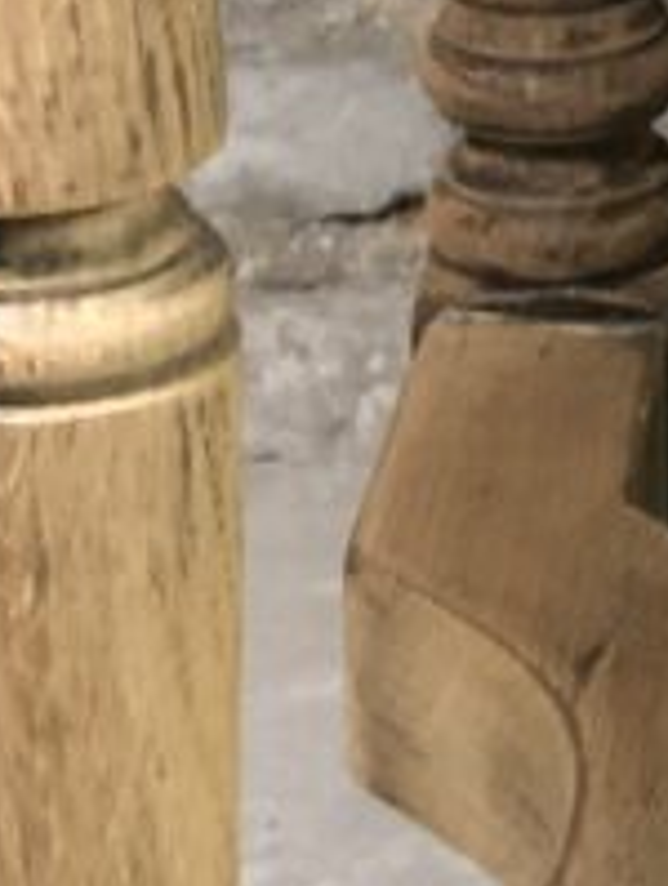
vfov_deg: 7.4
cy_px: 183
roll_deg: +0.7
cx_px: 1073
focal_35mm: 267
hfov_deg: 5.5
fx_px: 6848
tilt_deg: -21.0
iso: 160
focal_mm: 6
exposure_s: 1/13
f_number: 2.4
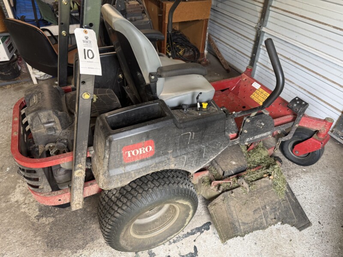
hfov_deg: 71.6
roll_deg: -1.6
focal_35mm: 24
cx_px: 172
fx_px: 238
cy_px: 128
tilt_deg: -39.5
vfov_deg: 56.8
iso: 160
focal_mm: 6.76
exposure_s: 1/60
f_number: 1.78
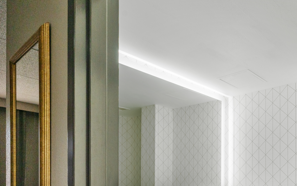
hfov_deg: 61.1
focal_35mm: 28
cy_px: 171
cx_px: 237
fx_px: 227
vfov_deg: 40.8
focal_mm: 14
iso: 400
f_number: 8
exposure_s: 1/40
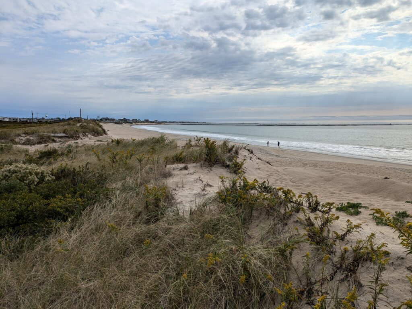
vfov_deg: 54.9
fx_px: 298
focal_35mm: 25
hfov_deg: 69.4
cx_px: 206
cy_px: 154
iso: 45
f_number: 1.89
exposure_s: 1/3953
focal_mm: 5.43
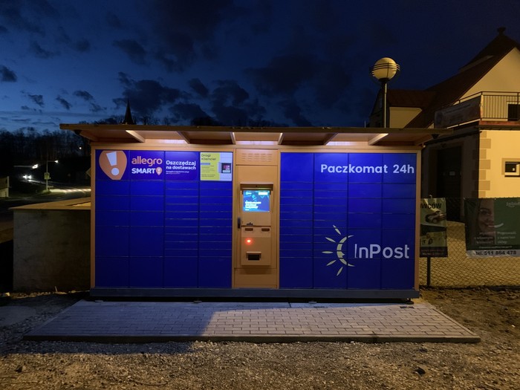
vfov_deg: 53.1
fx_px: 391
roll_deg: -0.5
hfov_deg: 67.3
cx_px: 260
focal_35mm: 26
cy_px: 195
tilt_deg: -0.1
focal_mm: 4.25
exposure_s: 1/17
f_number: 1.8
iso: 1000
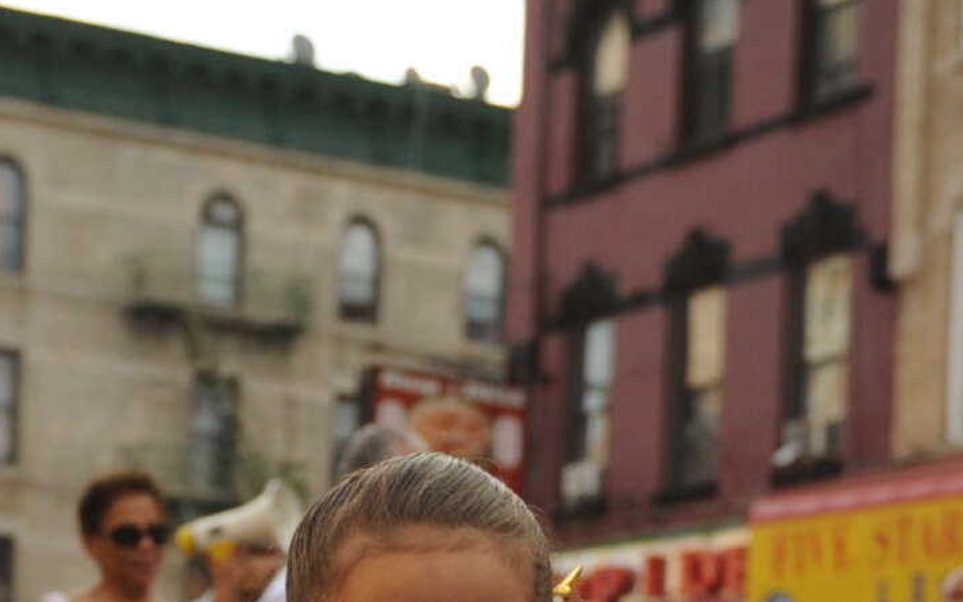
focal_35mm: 106
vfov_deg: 11.7
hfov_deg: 19.6
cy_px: 983
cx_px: 350
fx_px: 2783
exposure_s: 1/5000
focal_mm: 29
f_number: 2.8
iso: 800
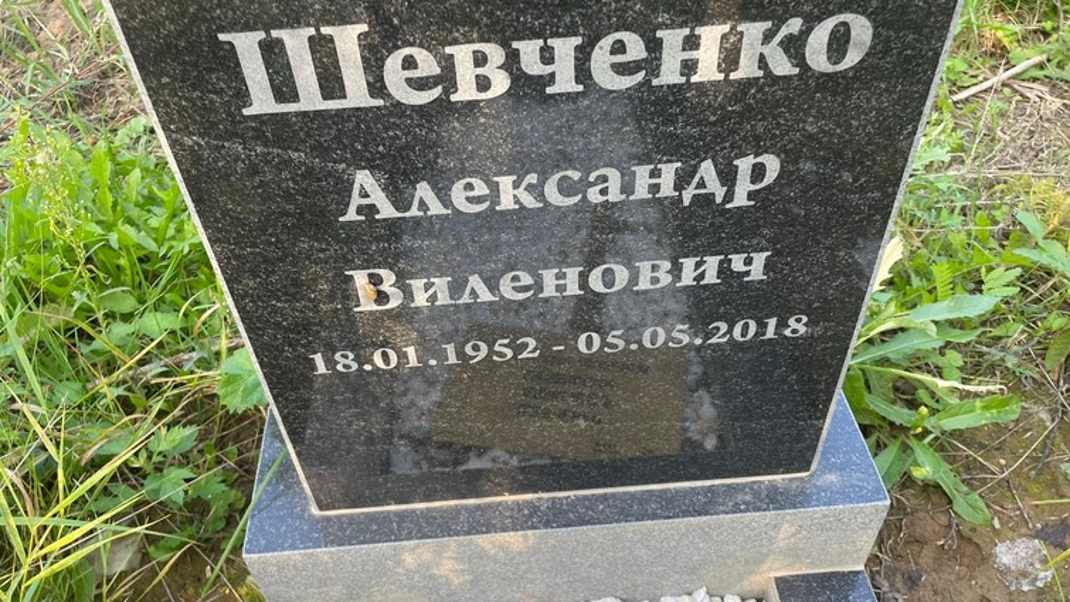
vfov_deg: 38.9
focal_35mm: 30
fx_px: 851
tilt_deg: -43.4
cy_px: 346
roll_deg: +3.2
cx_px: 543
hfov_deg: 64.3
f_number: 1.6
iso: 32
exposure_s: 1/127
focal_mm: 4.2
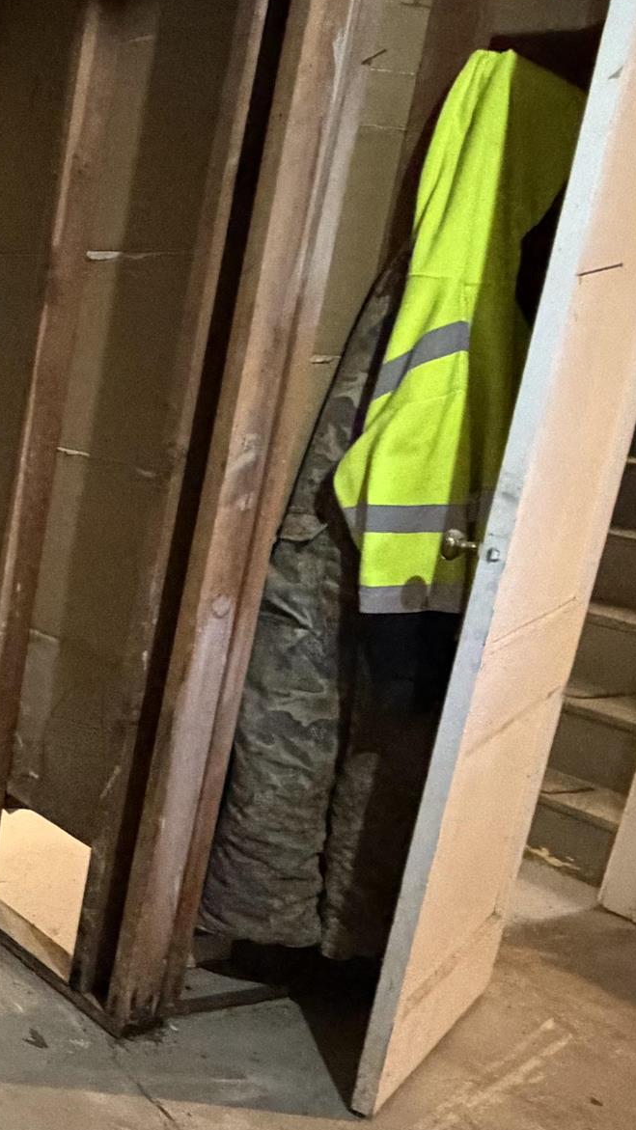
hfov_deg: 21.0
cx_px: -488
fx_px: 1199
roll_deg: -1.9
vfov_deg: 50.5
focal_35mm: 40
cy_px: 573
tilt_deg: -14.7
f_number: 2.2
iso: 1250
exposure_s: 1/40
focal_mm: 2.22
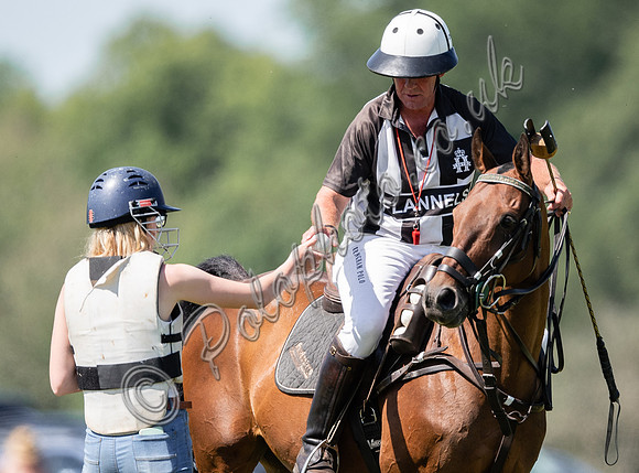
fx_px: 18448
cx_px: 392
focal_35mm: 1004
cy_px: 176
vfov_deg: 1.5
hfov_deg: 2.0
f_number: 4
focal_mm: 500
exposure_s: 1/2000
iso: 320
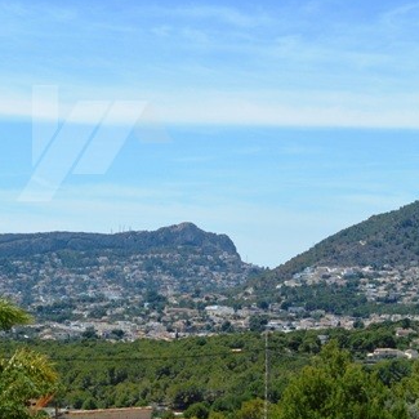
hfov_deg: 14.0
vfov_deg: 14.1
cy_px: 168
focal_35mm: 124
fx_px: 1698
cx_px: 113
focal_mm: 27.5
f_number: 5.6
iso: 125
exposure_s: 1/500
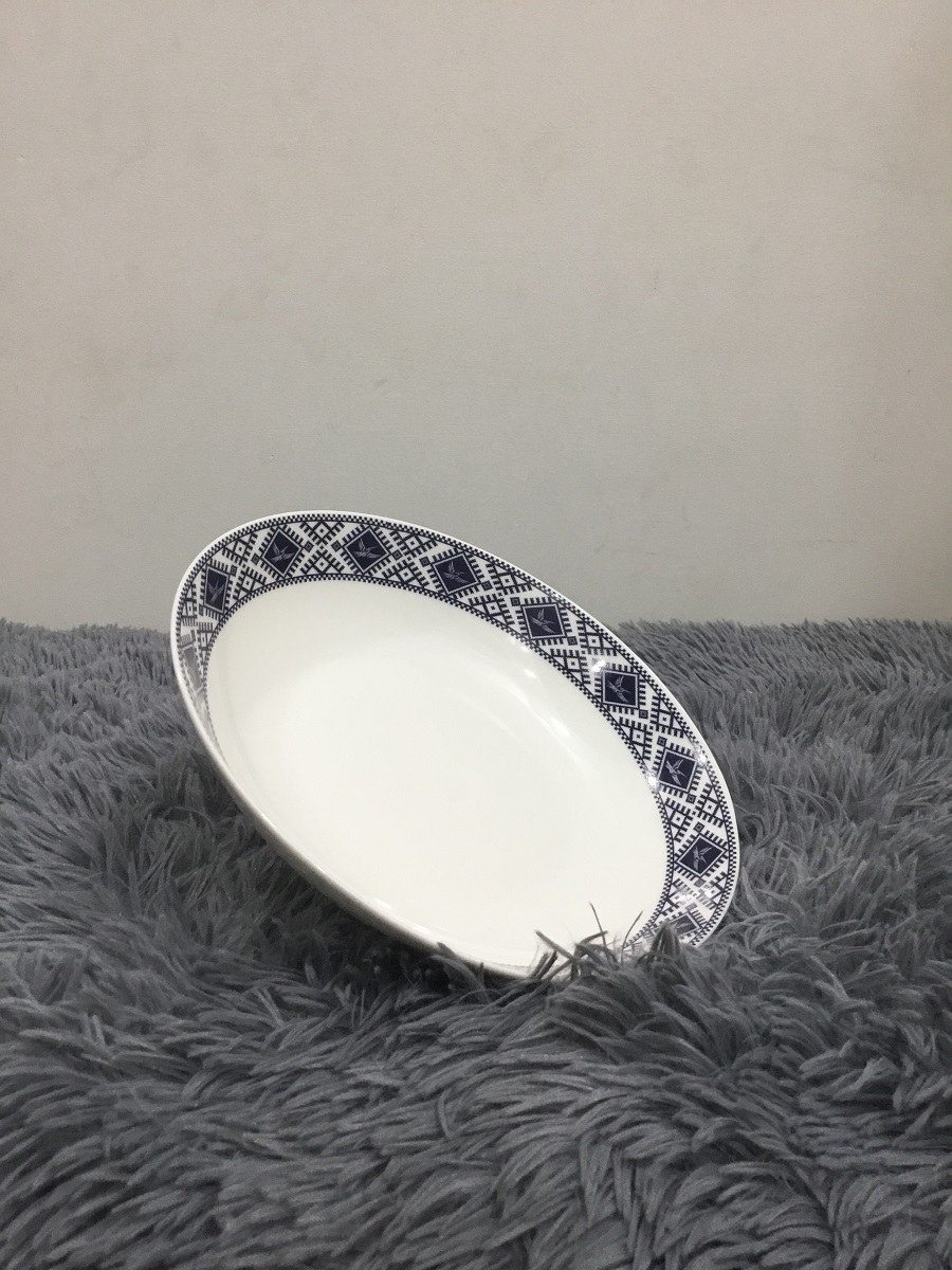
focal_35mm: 31
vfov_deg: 58.4
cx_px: 476
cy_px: 635
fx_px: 1137
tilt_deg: -12.1
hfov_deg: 45.4
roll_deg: +1.0
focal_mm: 3.3
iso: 50
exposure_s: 1/33
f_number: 2.4
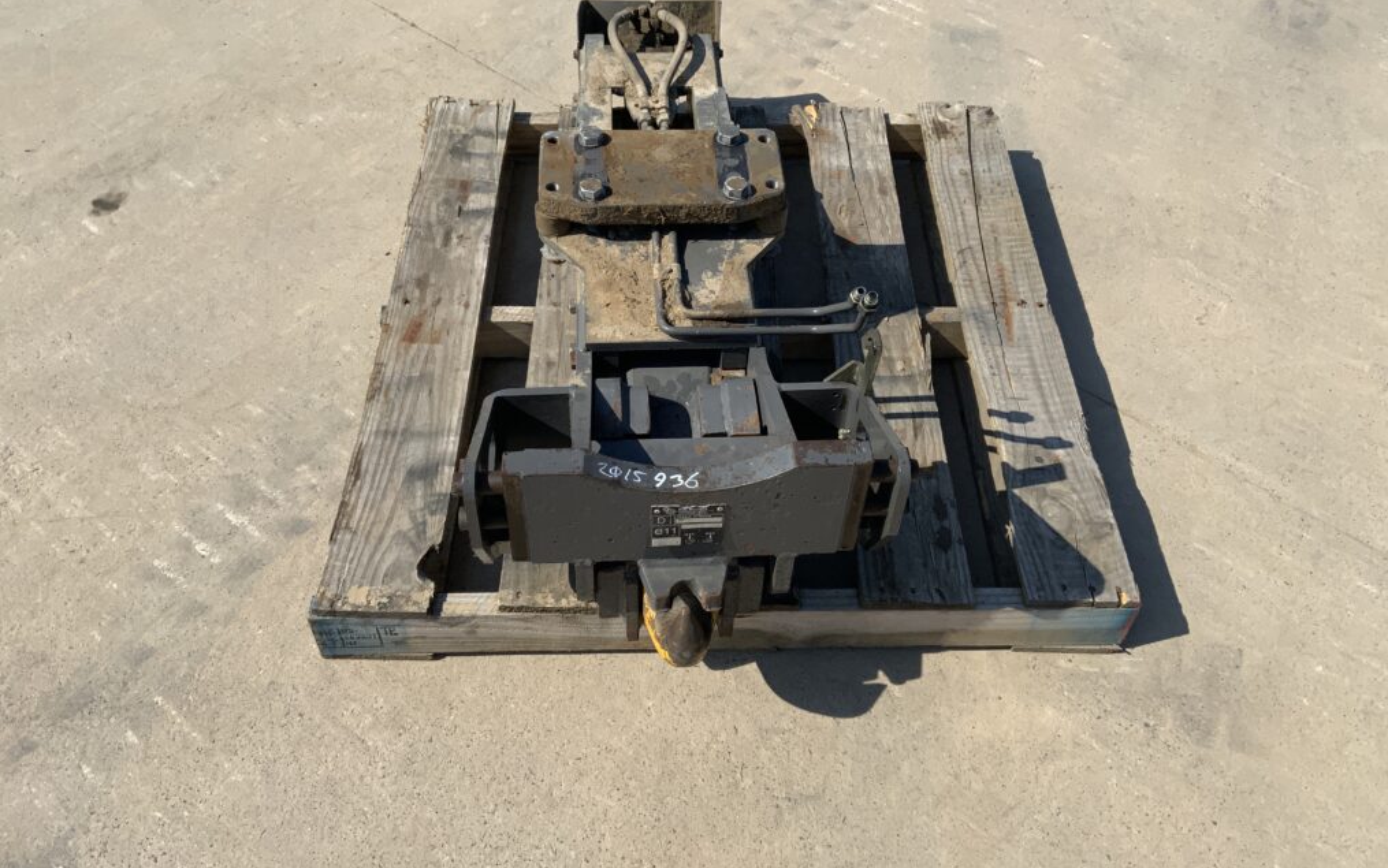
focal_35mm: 31
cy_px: 368
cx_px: 689
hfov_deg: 61.2
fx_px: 1173
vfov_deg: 40.5
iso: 16
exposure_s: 1/2427
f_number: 1.8
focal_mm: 3
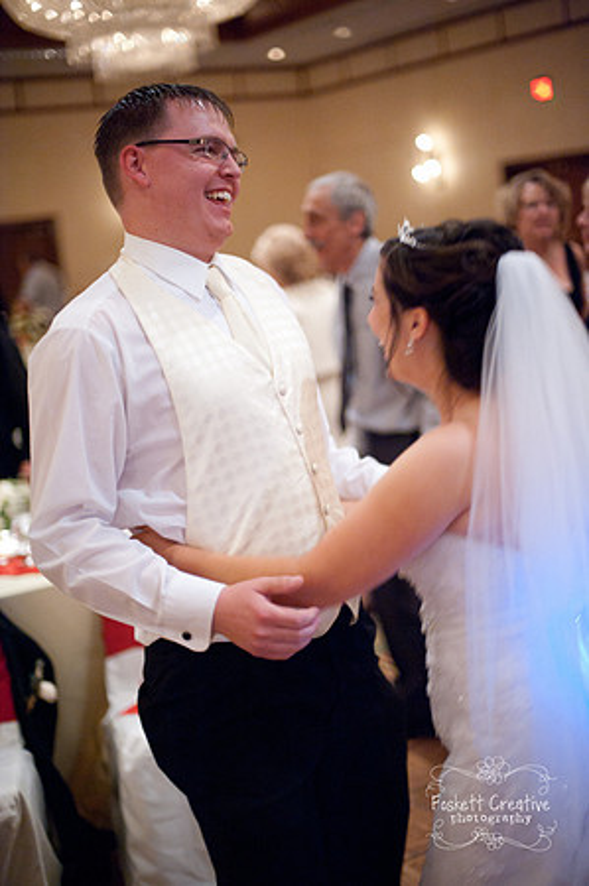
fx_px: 1230
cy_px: 443
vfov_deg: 39.6
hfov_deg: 26.9
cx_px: 294
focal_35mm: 50
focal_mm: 50
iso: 4000
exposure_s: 1/60
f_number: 1.4
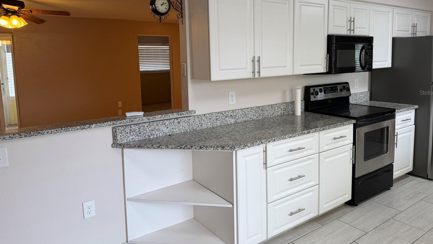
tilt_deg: -6.4
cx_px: 223
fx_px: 310
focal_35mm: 27
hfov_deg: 69.8
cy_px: 92
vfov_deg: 42.6
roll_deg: +1.6
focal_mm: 6.76
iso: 64
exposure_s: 1/120
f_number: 1.78
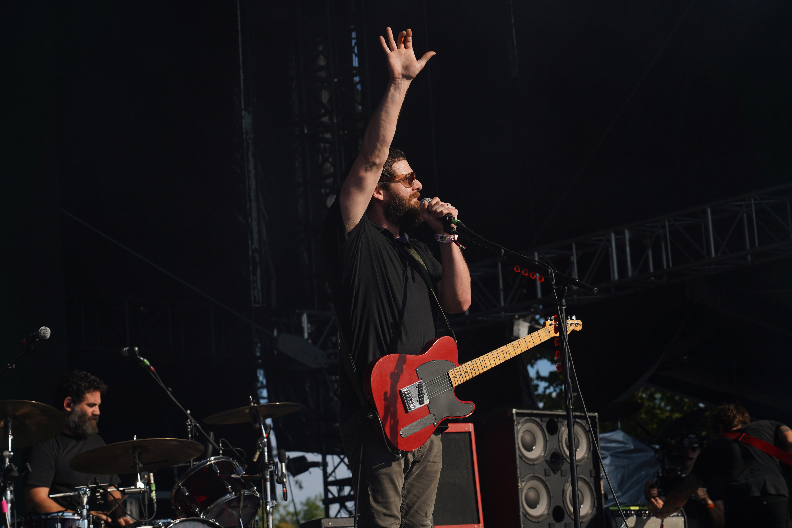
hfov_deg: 19.5
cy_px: 264
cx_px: 396
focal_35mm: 105
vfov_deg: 13.0
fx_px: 2310
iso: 100
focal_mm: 105
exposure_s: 1/500
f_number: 8
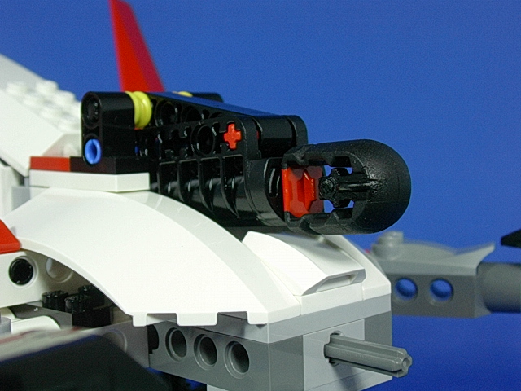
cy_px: 196
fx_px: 948
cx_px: 260
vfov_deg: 23.3
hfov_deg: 30.7
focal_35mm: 63
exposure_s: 1/16.9
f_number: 3.5
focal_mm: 9.6
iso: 70
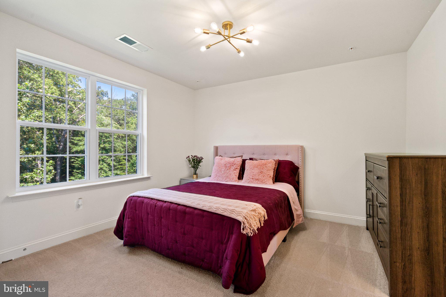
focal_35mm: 16
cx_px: 223
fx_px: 198
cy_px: 148
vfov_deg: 73.7
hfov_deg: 96.7
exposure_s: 1/60
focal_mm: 16
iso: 640
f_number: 8
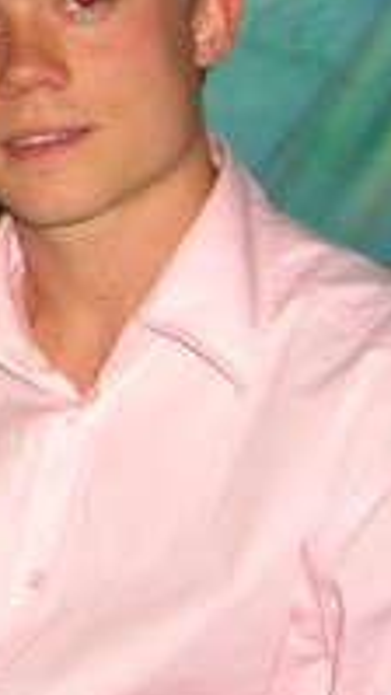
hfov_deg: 8.9
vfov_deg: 17.1
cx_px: -506
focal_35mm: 125
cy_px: 164
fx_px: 2303
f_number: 2.8
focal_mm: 7.9
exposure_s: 1/60
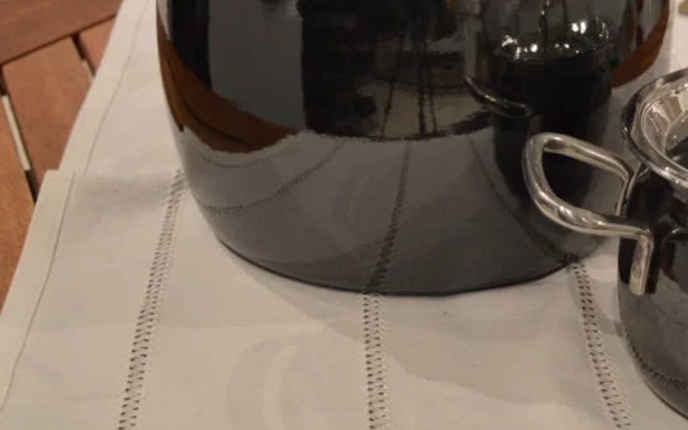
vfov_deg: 13.3
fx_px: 1837
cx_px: 549
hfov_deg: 21.0
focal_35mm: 98
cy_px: 67
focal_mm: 34
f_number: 4.5
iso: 400
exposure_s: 1/25
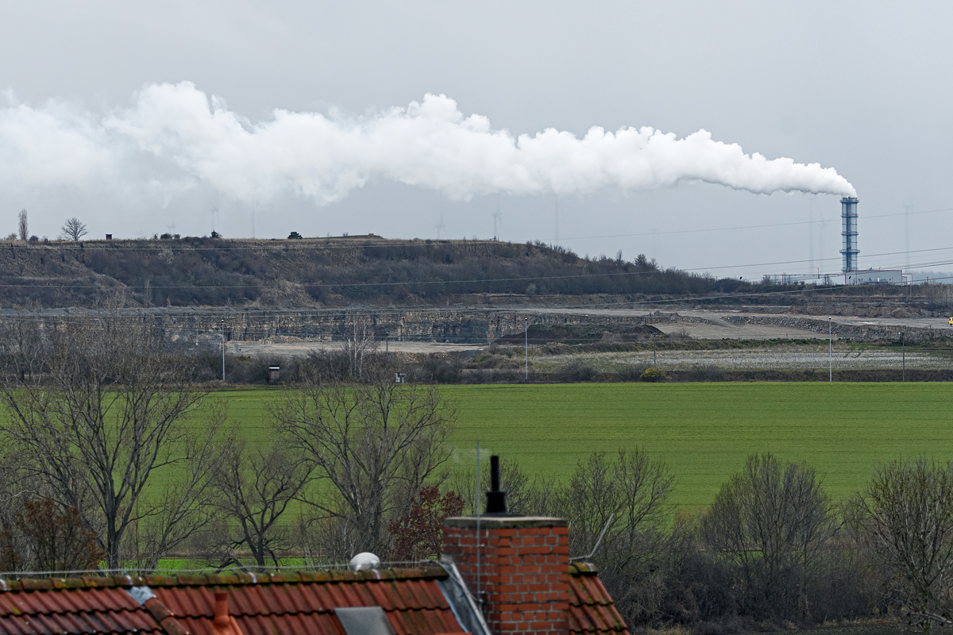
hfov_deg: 7.2
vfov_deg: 4.8
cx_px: 476
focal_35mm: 285
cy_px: 318
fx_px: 7544
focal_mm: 190
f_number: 6.3
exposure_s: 1/125
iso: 400
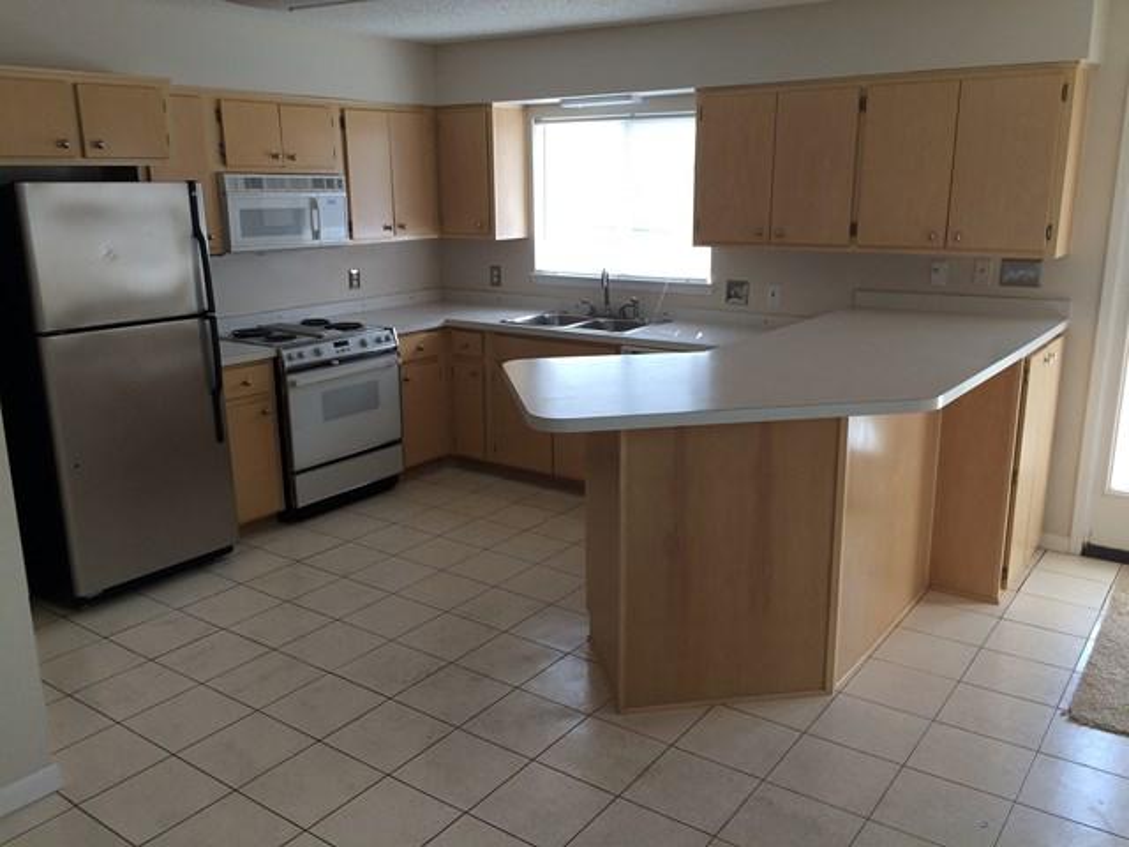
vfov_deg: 48.2
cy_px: 424
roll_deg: -1.0
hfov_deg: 61.7
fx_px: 946
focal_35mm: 29
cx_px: 564
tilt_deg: -15.7
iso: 40
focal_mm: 4.15
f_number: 2.2
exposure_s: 1/120
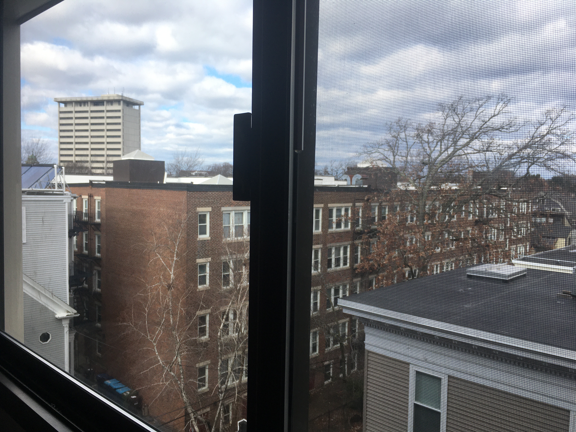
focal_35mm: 29
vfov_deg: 48.2
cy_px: 216
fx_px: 483
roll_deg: -0.1
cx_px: 288
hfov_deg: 61.7
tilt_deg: -3.9
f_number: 2.2
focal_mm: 4.15
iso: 25
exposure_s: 1/601
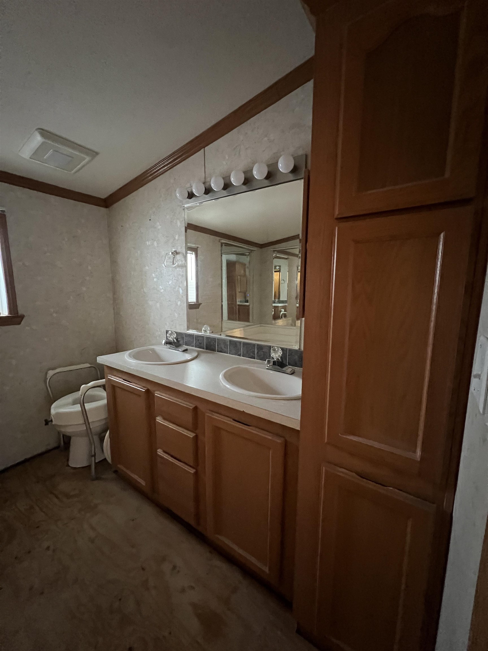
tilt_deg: -7.8
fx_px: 244
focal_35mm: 13
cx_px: 244
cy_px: 326
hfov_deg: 89.9
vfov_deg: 106.2
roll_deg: -0.3
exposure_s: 1/30
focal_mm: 1.57
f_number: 1.8
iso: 1000
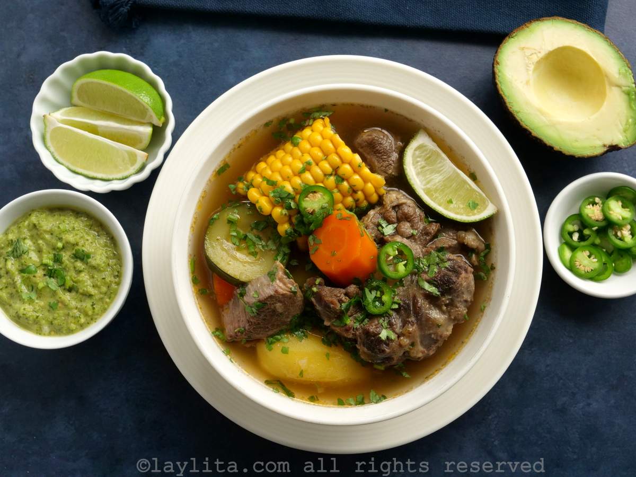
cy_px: 238
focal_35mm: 48
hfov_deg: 39.7
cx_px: 318
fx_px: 882
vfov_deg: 30.3
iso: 1000
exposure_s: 1/60
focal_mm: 24
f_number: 6.3
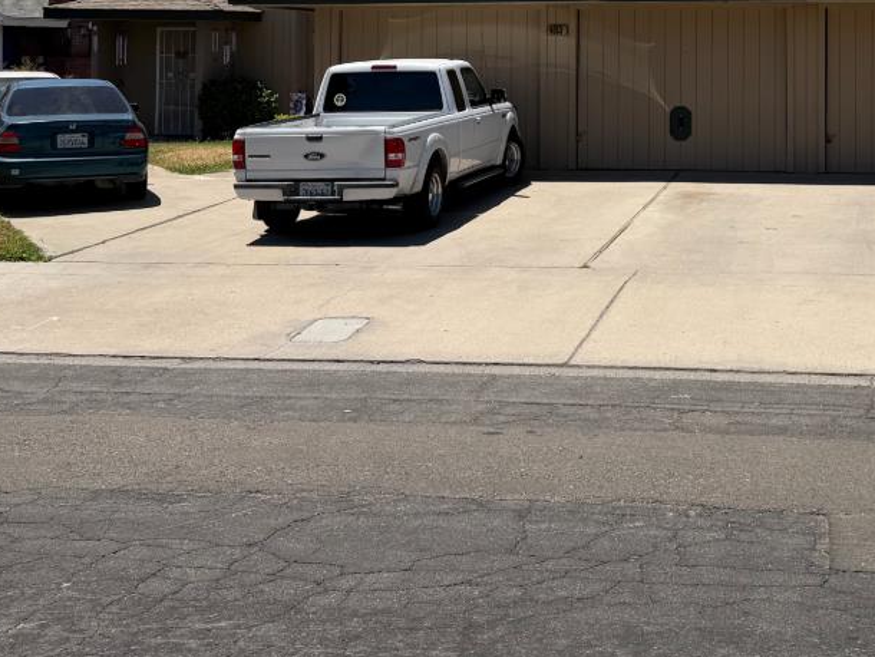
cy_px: 25
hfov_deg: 32.2
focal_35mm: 59
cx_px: 643
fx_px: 1492
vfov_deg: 23.9
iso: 80
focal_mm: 6.76
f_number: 1.78
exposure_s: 1/6173
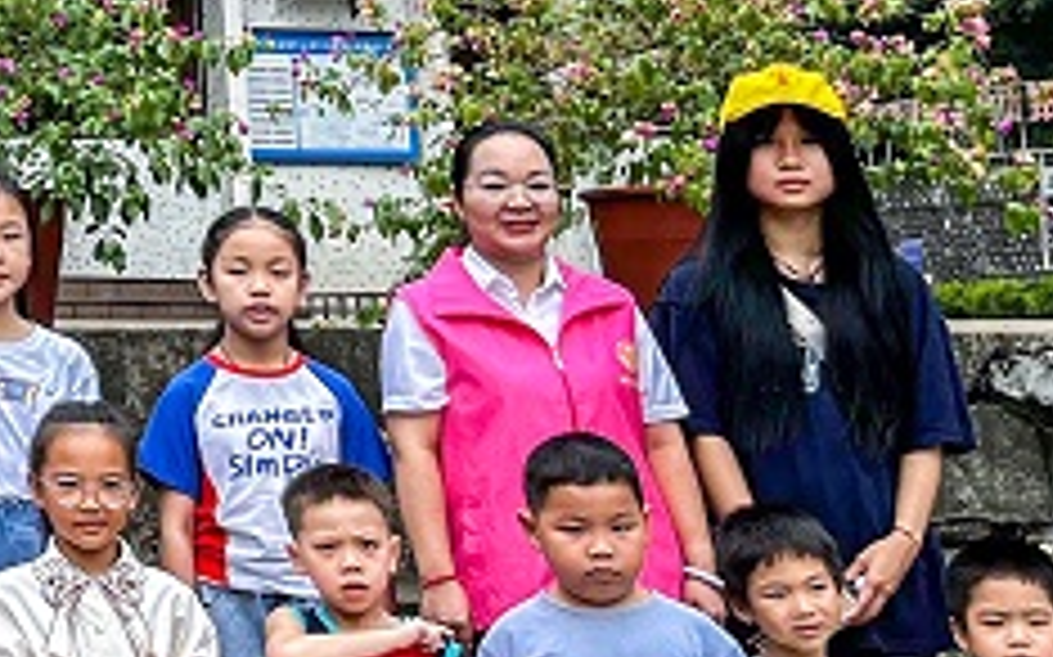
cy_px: -162
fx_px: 3385
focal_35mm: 118
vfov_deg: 10.9
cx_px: -914
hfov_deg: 15.1
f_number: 1.6
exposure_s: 1/737
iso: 50
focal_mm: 5.1
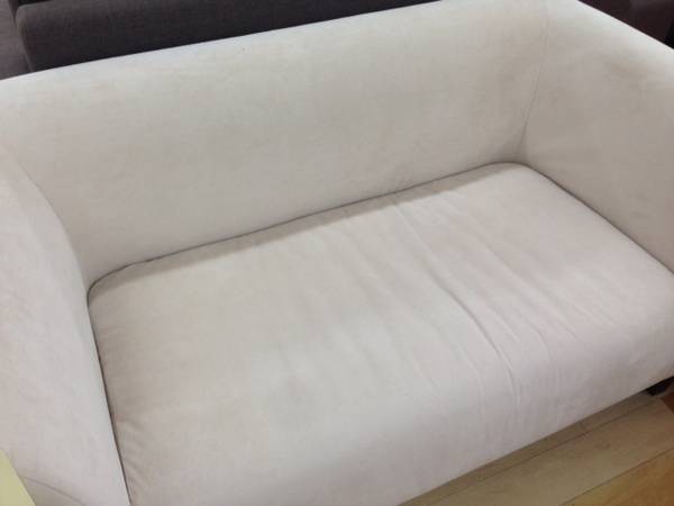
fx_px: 643
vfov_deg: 42.9
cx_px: 337
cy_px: 253
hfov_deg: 55.4
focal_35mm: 33
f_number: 2.4
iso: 64
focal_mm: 4.12
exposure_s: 1/40
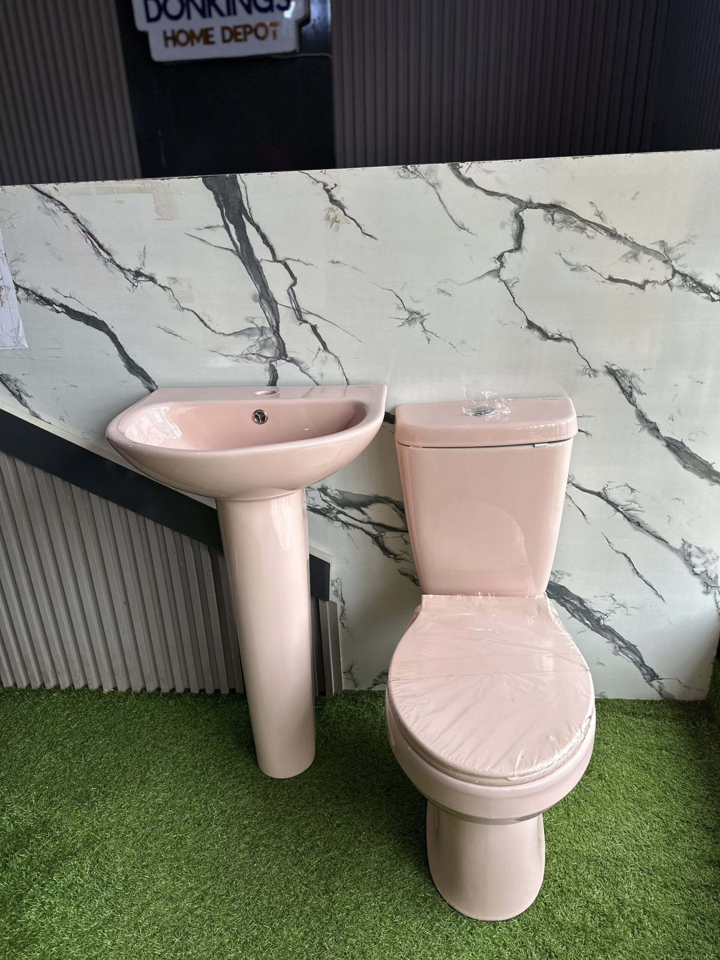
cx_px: 360
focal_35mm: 24
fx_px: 666
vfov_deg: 71.6
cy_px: 480
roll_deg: +0.7
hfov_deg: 56.8
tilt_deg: -23.6
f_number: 1.78
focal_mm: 6.86
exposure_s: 1/177
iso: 64
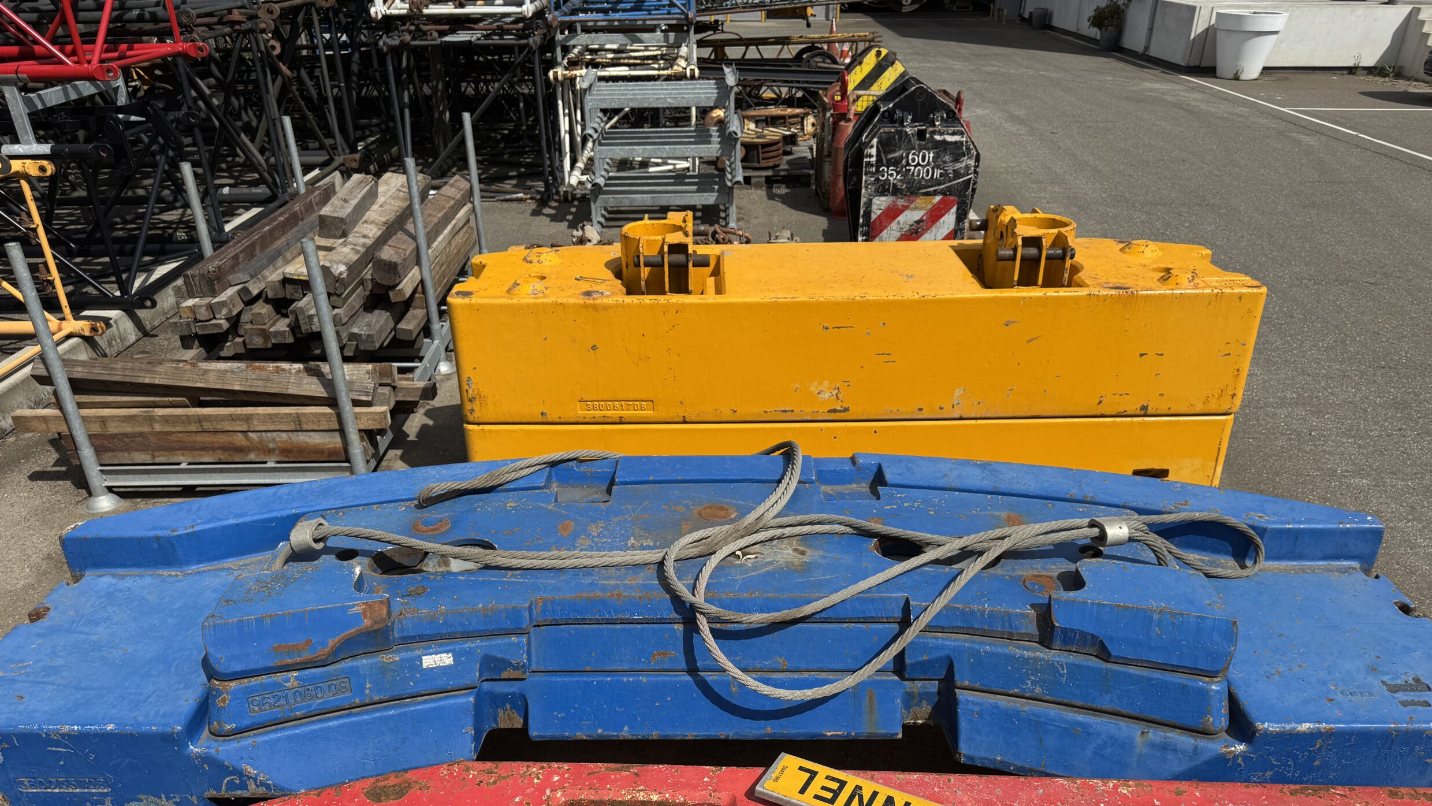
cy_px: 542
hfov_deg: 69.9
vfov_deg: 42.3
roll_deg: +0.6
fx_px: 1025
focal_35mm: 27
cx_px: 708
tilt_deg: -30.4
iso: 80
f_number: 1.78
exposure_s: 1/4310
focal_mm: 6.76
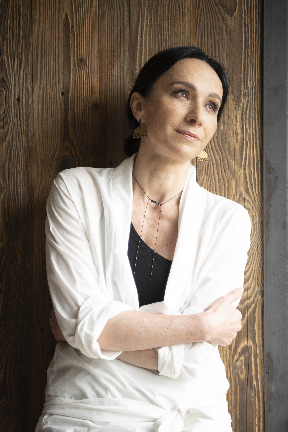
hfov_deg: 23.4
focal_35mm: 58
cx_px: 144
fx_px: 695
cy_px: 216
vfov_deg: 34.5
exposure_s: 1/320
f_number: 2.8
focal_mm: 58
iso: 1000
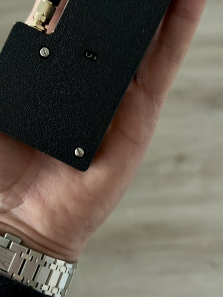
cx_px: 74
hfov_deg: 31.9
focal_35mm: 45
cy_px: 94
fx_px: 387
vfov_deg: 41.4
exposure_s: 1/18
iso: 400
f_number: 1.6
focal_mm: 5.96
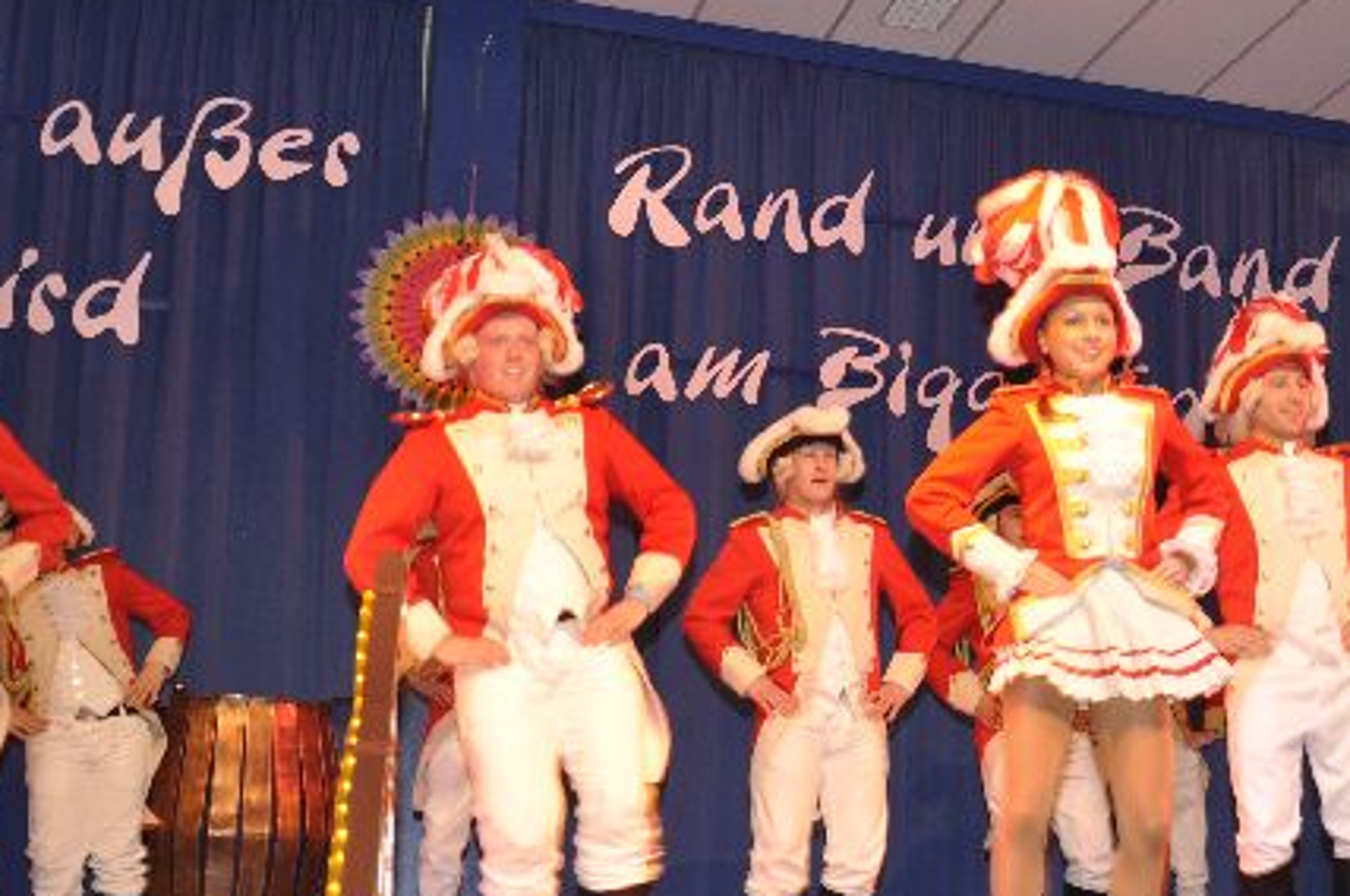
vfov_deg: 22.8
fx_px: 2207
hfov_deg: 33.0
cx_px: 1088
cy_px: 620
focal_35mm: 59
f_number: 5
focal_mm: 21
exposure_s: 1/60
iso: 400
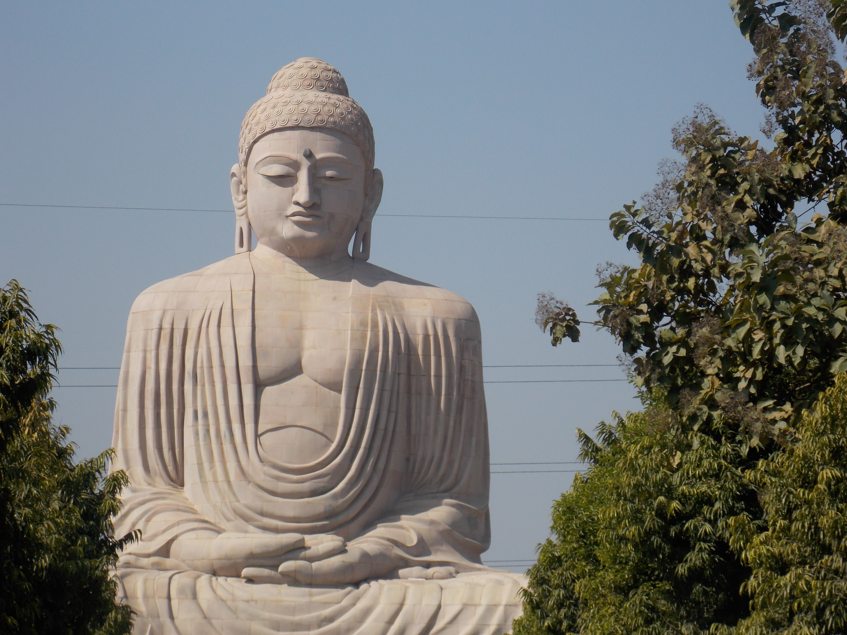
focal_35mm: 154
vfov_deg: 9.6
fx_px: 3768
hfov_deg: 12.8
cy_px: 318
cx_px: 424
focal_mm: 27.3
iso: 80
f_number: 5.2
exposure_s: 1/400
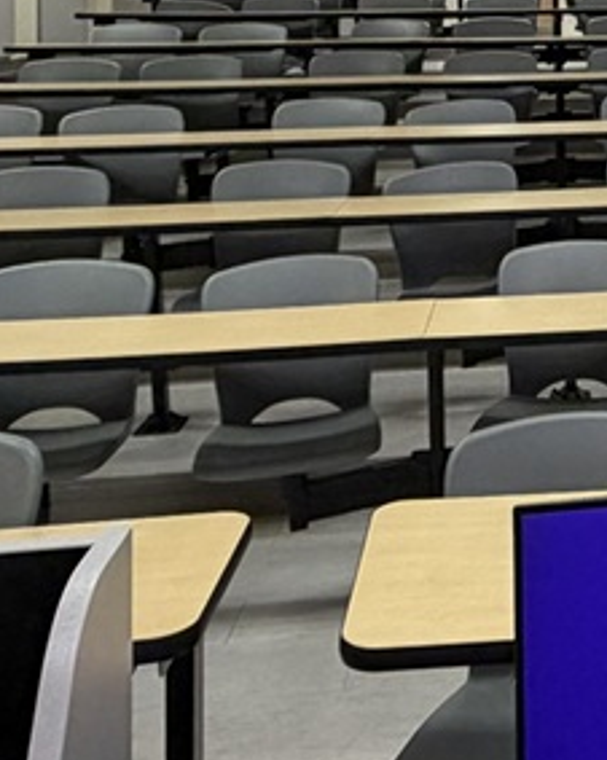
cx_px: 859
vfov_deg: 25.6
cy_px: -63
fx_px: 1551
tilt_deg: +1.7
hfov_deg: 19.7
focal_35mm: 69
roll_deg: +0.8
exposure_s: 1/60
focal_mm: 2.22
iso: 200
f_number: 2.2
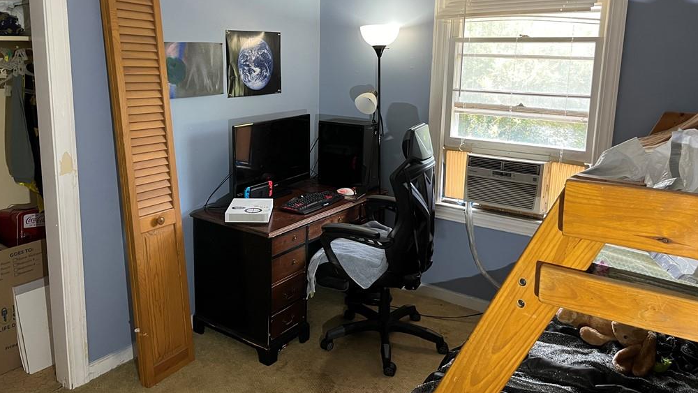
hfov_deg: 66.1
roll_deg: -0.9
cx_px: 343
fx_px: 537
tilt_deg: -9.8
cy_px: 142
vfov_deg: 39.9
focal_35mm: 29
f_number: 1.6
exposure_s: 1/60
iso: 160
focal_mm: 5.1
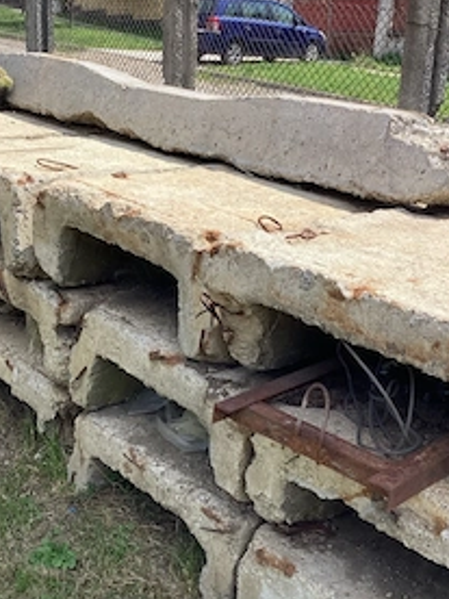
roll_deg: -3.4
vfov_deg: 42.1
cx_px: 193
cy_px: 295
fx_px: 778
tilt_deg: -16.4
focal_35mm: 45
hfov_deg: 32.1
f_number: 2.4
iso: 25
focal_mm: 3.3
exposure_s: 1/1031
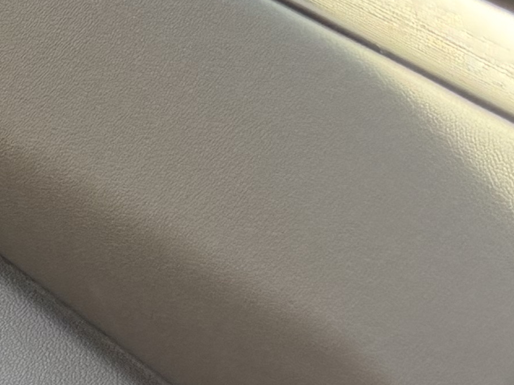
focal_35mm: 153
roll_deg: -1.0
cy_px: 464
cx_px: -1101
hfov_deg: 9.6
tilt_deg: -28.4
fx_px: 2272
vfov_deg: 9.6
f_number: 1.78
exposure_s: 1/211
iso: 80
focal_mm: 6.76
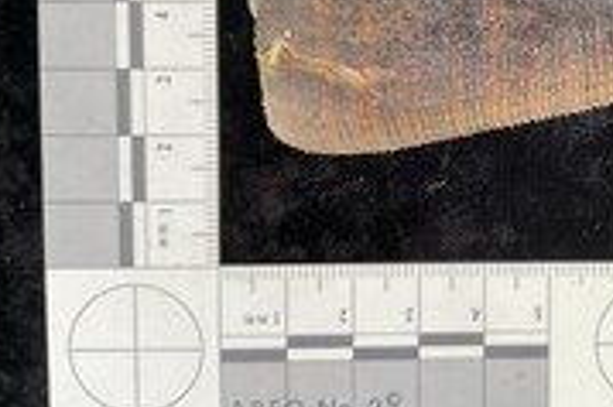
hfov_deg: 32.4
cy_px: 46
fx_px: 1004
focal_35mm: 59
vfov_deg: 22.4
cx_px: 545
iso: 50
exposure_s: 1/60
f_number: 1.8
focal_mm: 3
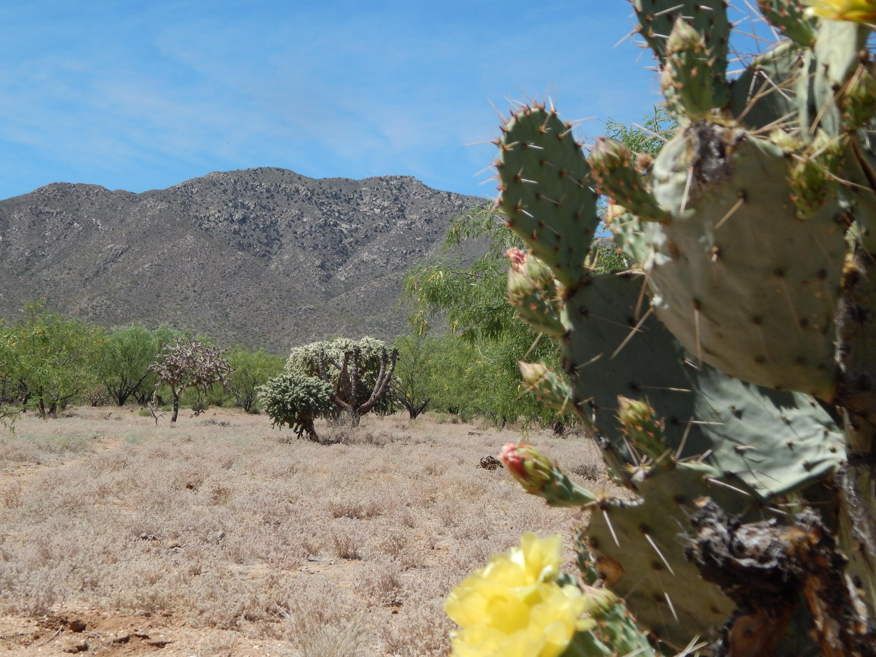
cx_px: 438
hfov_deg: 34.9
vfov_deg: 26.6
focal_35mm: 55
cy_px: 328
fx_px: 1392
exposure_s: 1/1500
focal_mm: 9.7
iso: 125
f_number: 3.8
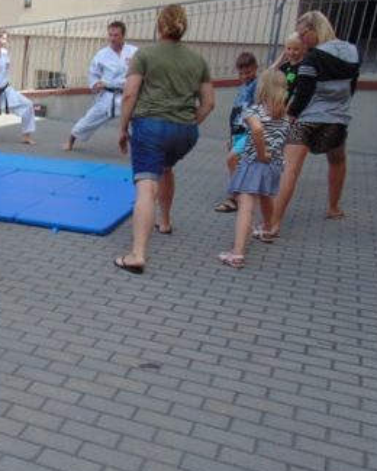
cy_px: 210
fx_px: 669
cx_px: -45
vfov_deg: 38.7
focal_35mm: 48
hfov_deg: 28.4
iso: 80
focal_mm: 4.5
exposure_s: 1/500
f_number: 3
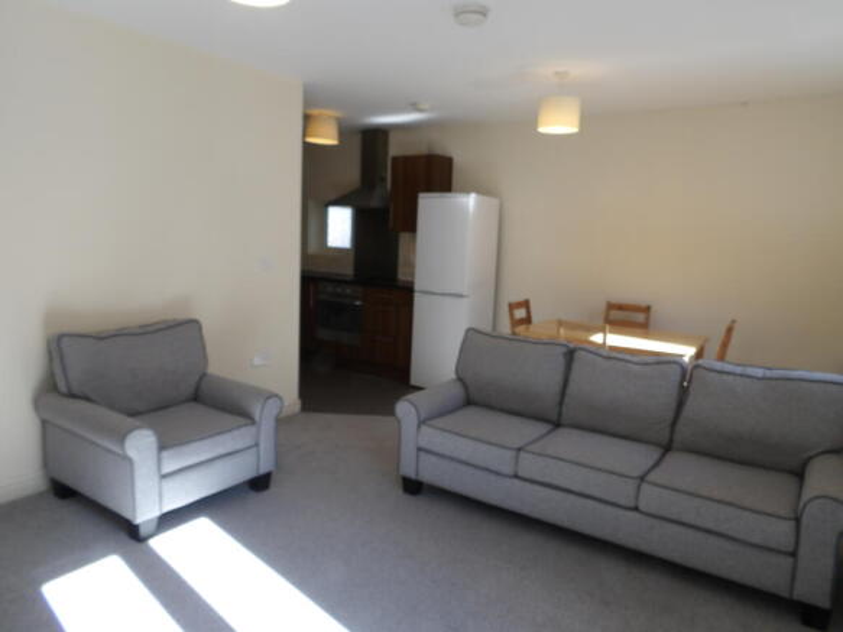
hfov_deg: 71.6
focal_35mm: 24
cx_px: 422
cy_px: 316
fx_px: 584
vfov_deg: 56.8
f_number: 4.1
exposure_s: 1/36
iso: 100
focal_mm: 4.3
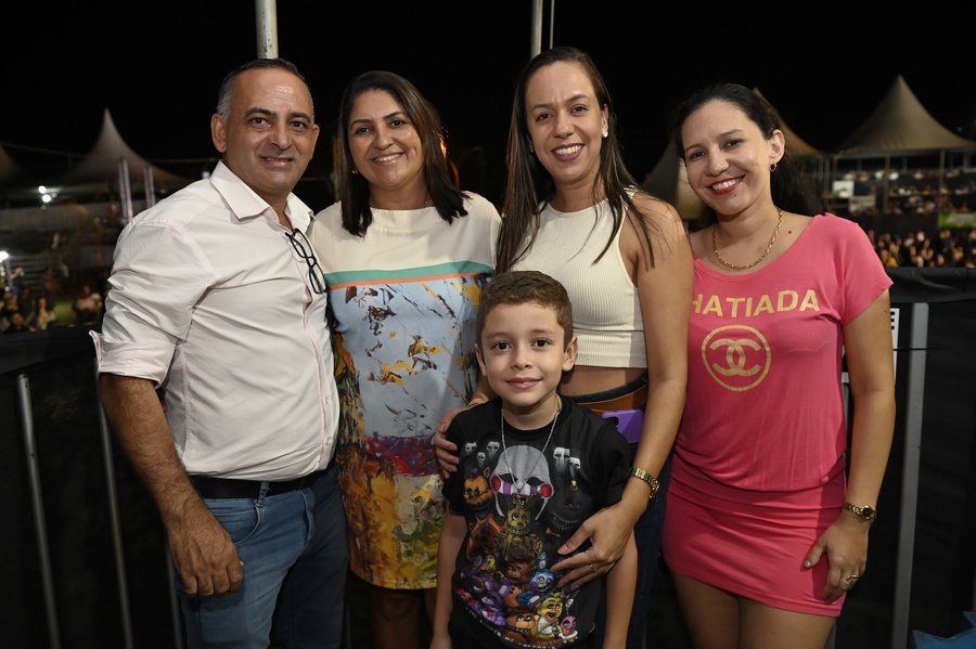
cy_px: 324
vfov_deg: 44.9
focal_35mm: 29
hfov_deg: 63.7
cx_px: 488
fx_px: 786
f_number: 4
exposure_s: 1/60
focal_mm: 29
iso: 2500
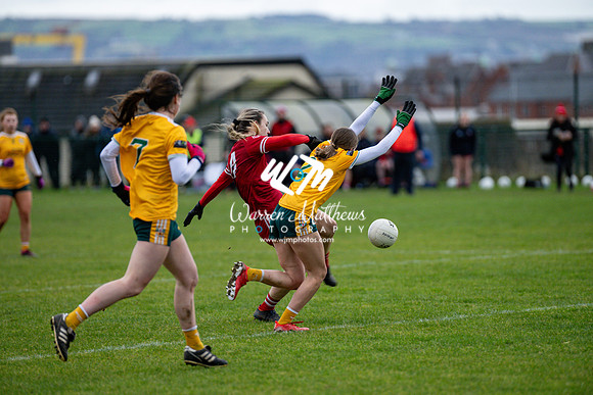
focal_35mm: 250
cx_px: 296
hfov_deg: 8.2
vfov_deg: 5.5
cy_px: 198
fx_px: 4119
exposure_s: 1/640
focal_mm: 250
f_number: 2.8
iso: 2500
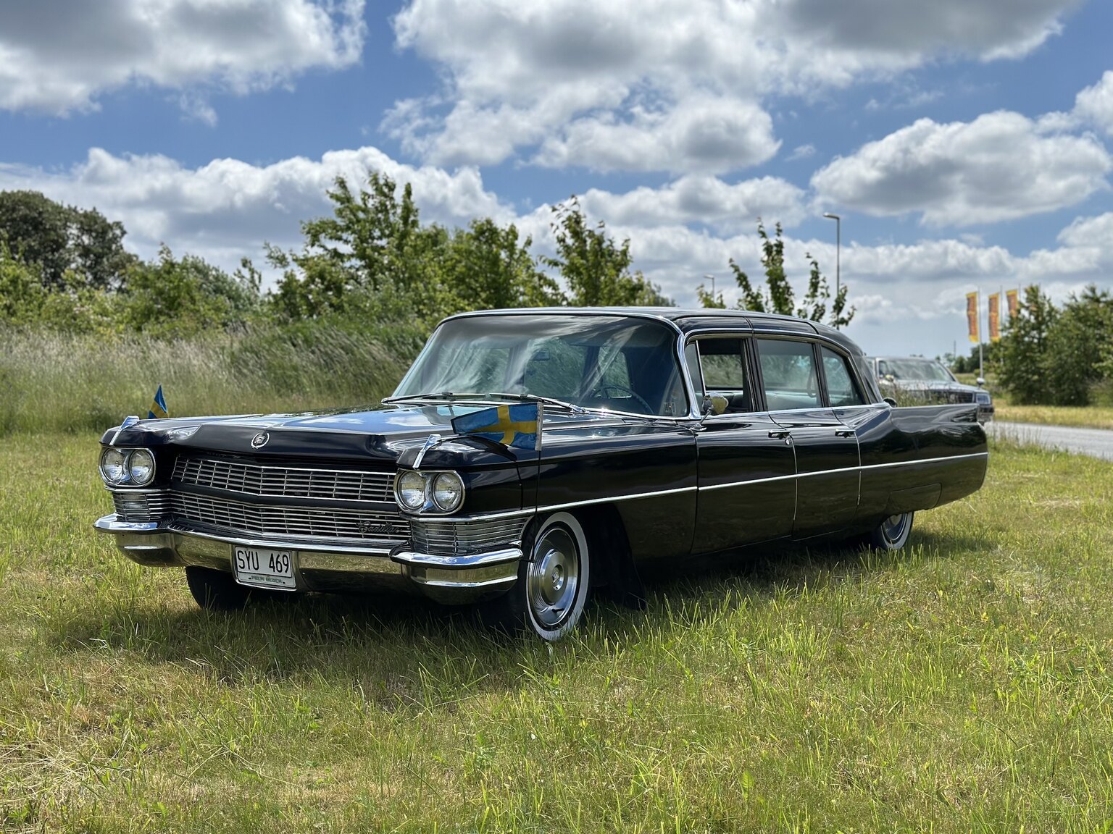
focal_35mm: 48
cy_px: 417
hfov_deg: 39.7
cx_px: 556
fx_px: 1543
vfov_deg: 30.3
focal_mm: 6.86
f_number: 1.78
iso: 100
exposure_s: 1/8929
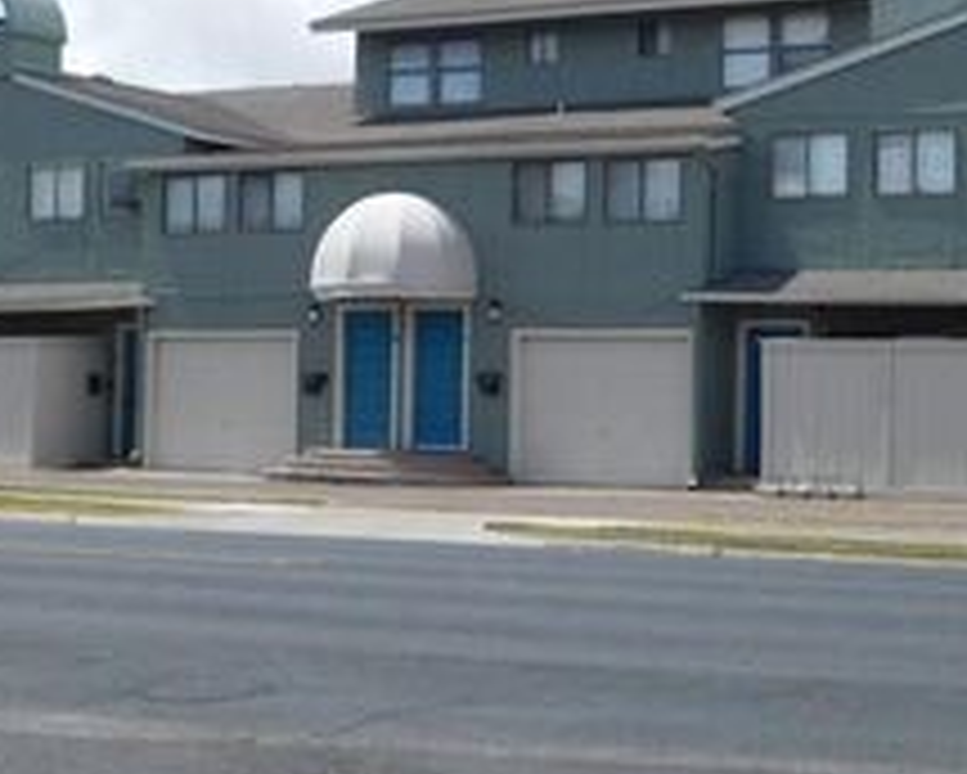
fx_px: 2604
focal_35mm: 91
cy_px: 250
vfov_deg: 16.9
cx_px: 517
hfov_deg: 21.0
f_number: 7.2
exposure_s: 1/400
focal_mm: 7.1
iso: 125
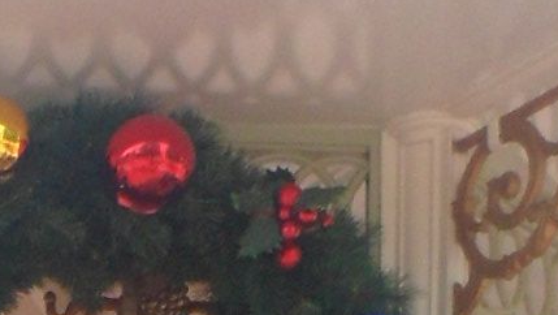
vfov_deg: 6.0
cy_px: 1224
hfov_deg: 11.7
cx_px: -411
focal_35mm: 171
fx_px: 2532
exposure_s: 1/350
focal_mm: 4.9
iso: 80
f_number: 3.3
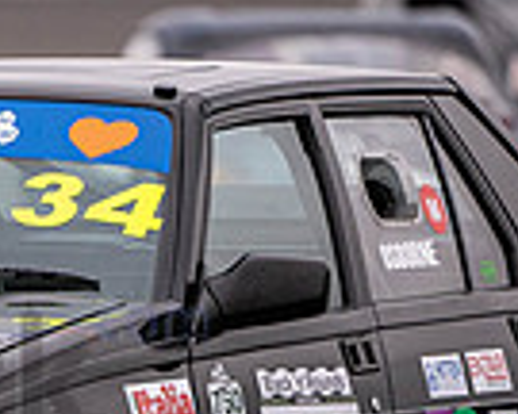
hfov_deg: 0.9
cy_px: 534
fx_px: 33084
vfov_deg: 0.7
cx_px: -301
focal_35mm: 2158
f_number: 5.6
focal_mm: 500
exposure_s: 1/640
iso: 1400
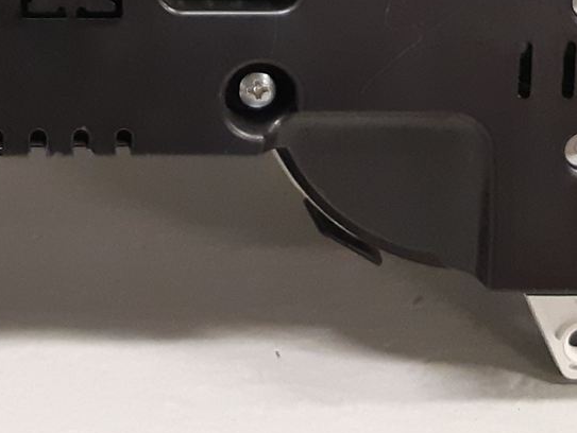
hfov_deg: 19.2
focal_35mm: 98
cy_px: -231
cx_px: -50
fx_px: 1635
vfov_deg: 14.1
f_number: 1.7
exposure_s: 1/50
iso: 250
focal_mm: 3.93
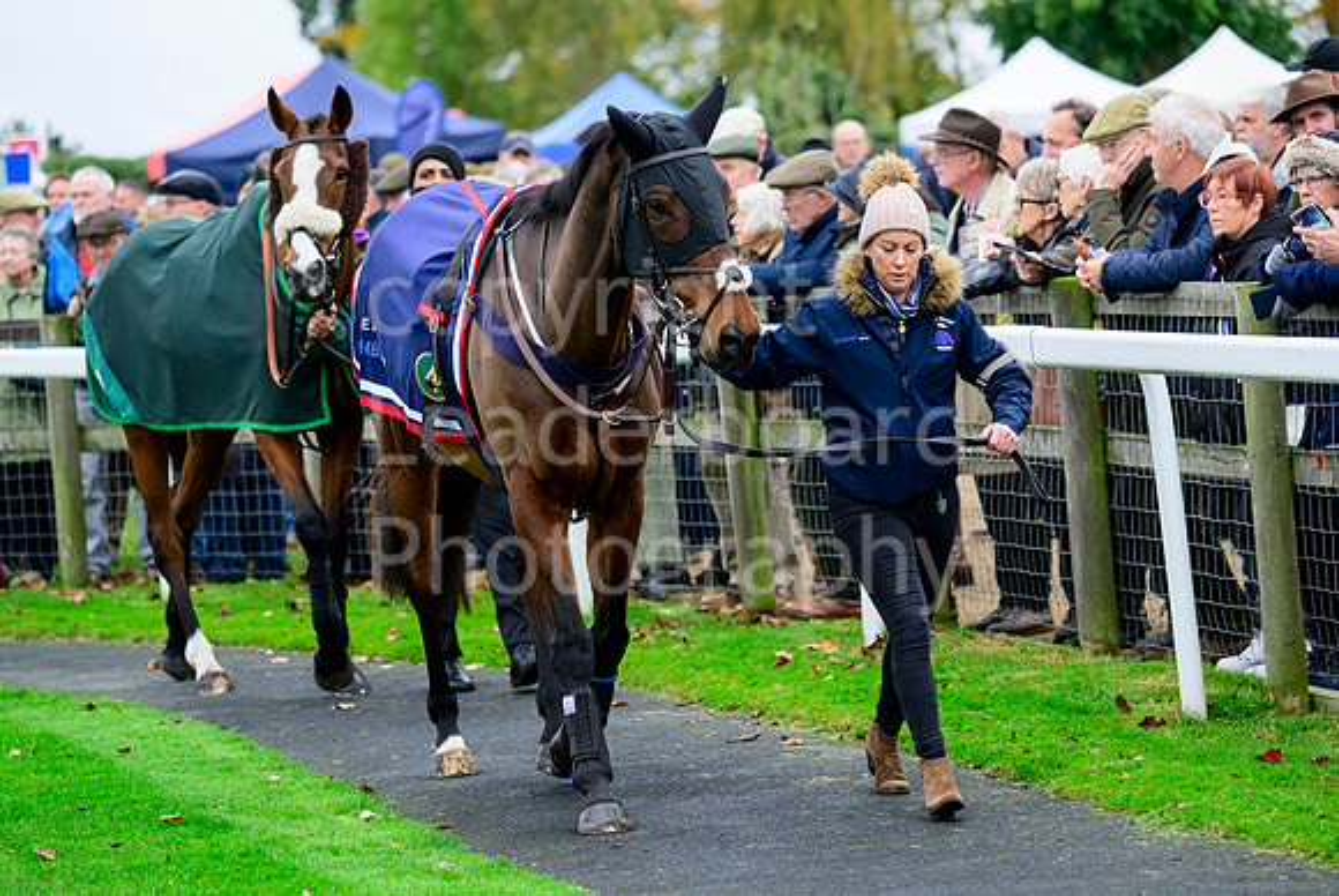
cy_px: 448
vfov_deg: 8.0
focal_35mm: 172
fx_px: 6405
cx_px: 663
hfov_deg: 11.9
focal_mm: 170
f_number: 4.8
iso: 2500
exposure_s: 1/800
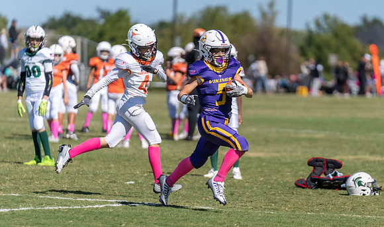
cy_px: 136
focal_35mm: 303
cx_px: 237
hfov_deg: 7.0
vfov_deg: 4.2
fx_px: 3126
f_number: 2.8
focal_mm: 200
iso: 100
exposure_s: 1/3200
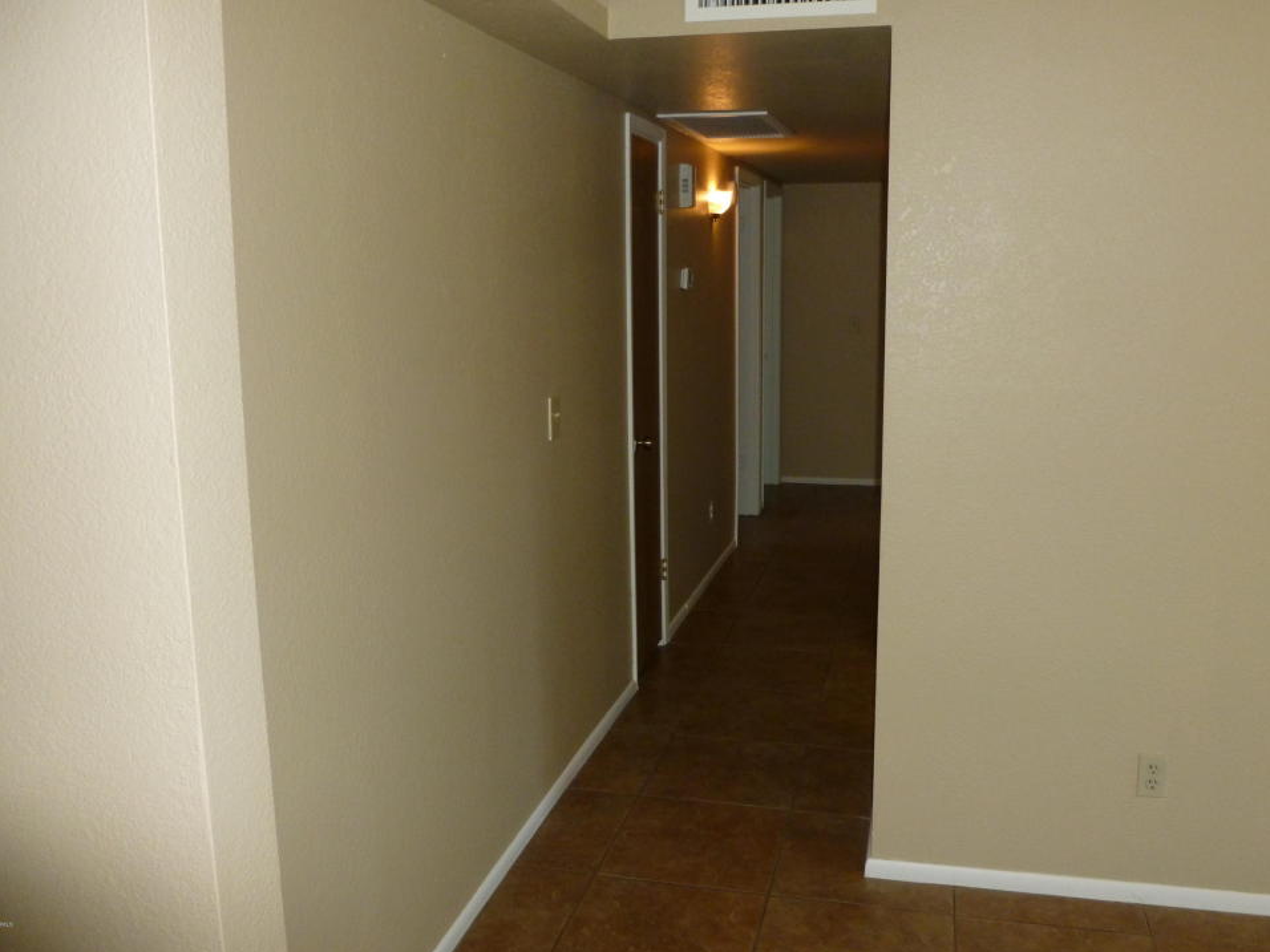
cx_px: 658
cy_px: 446
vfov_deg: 46.8
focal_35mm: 30
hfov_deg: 59.9
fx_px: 1101
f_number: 3.3
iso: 200
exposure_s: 1/60
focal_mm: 5
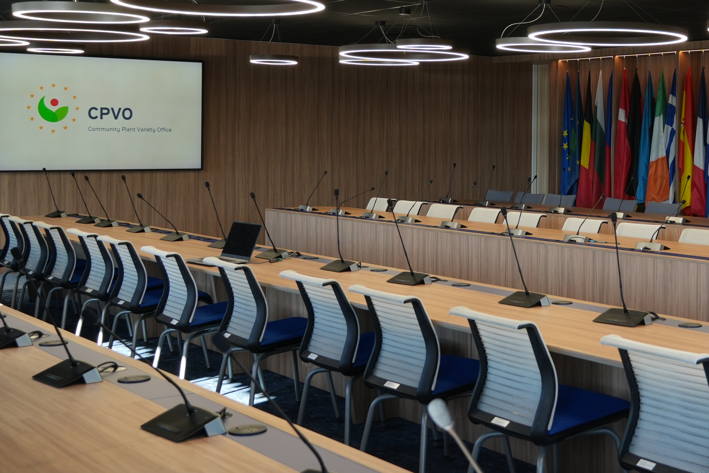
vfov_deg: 22.9
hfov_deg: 32.7
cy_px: 144
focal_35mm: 59
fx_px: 1162
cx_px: 602
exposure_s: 1/160
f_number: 4
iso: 320
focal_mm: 22
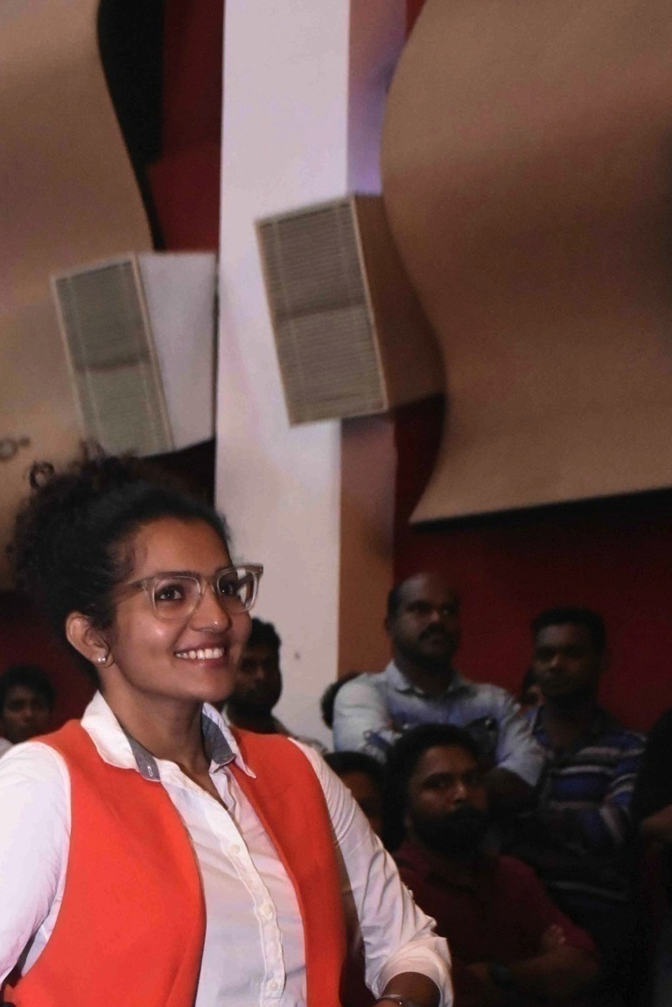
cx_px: 202
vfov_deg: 29.8
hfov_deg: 20.5
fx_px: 1848
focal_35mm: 66
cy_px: 816
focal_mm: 26
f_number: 3.8
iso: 8000
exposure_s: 1/100
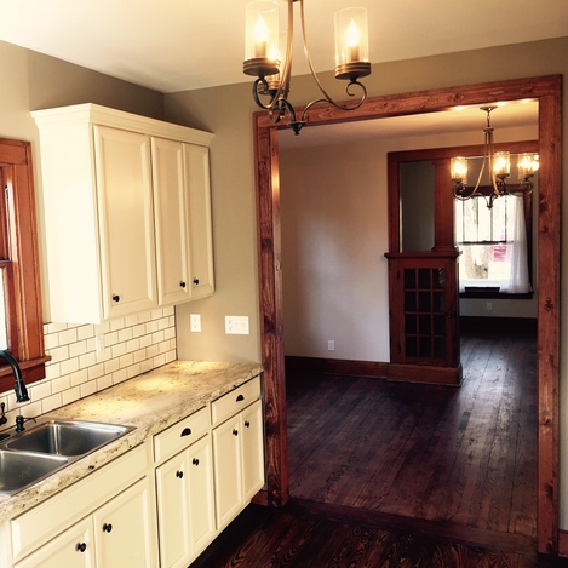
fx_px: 650
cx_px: 201
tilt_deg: -6.4
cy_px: 285
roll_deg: +2.0
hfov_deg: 46.6
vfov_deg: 47.2
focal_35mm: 35
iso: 32
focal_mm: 4.15
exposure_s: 1/40
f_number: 2.2
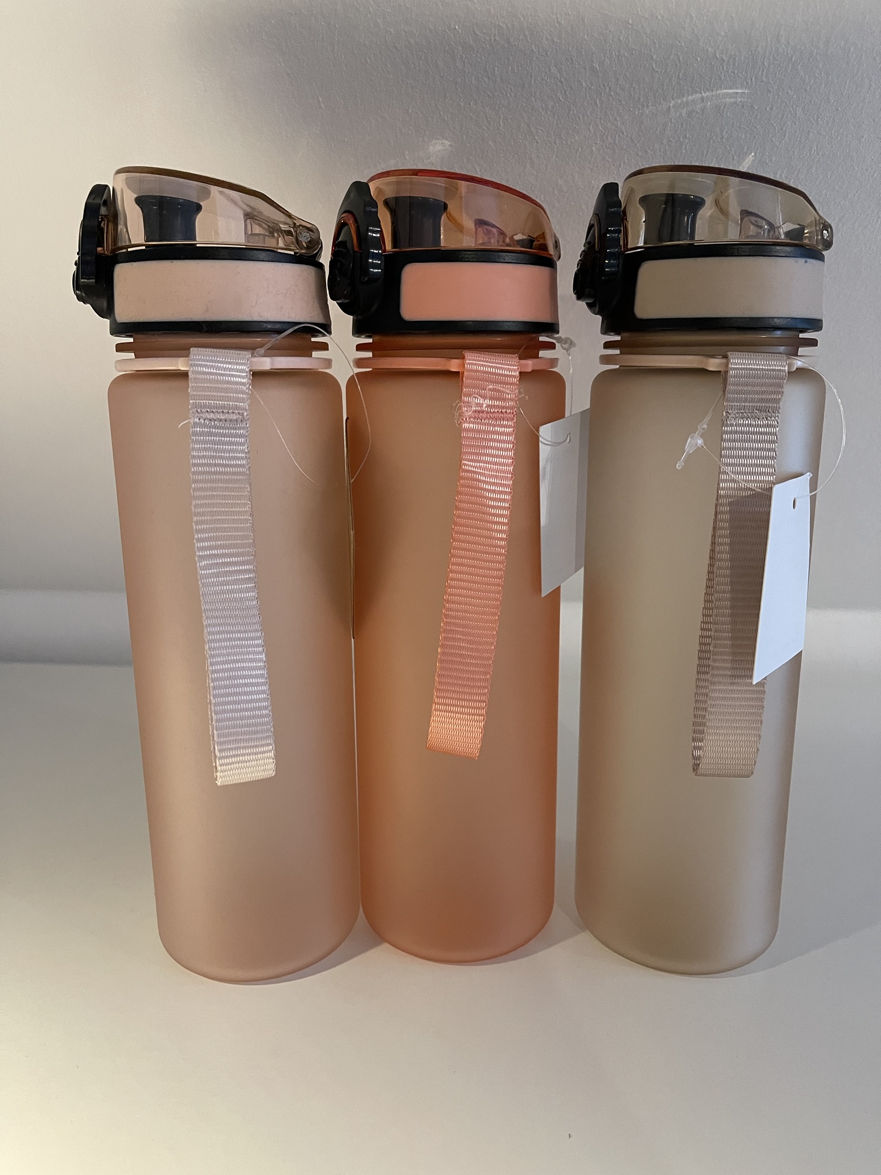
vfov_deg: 69.4
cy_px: 588
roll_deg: +0.9
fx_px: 848
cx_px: 440
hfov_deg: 54.9
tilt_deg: -12.9
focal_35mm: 25
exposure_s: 1/60
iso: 400
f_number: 1.6
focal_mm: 5.1
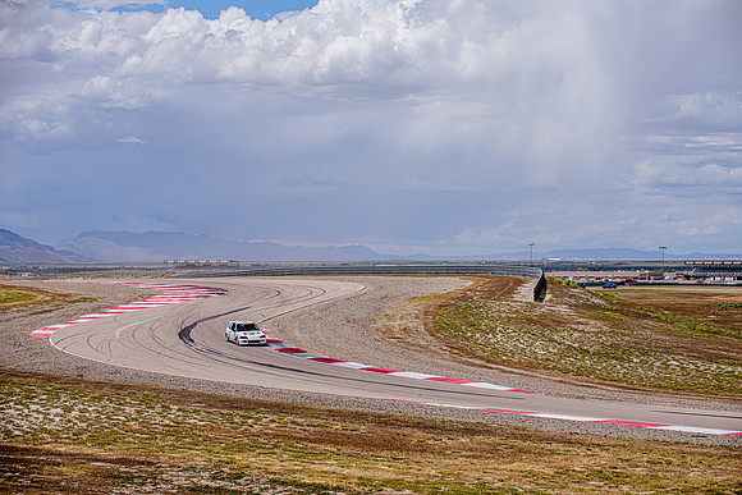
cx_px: 371
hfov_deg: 20.0
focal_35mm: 102
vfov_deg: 13.4
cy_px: 248
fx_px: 2103
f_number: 6.3
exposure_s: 1/1000
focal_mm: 102
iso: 125
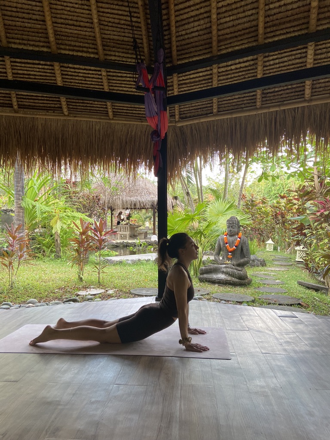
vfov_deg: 67.3
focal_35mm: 26
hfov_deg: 53.1
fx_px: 330
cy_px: 220
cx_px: 165
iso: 80
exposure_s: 1/121
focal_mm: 4.25
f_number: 1.8
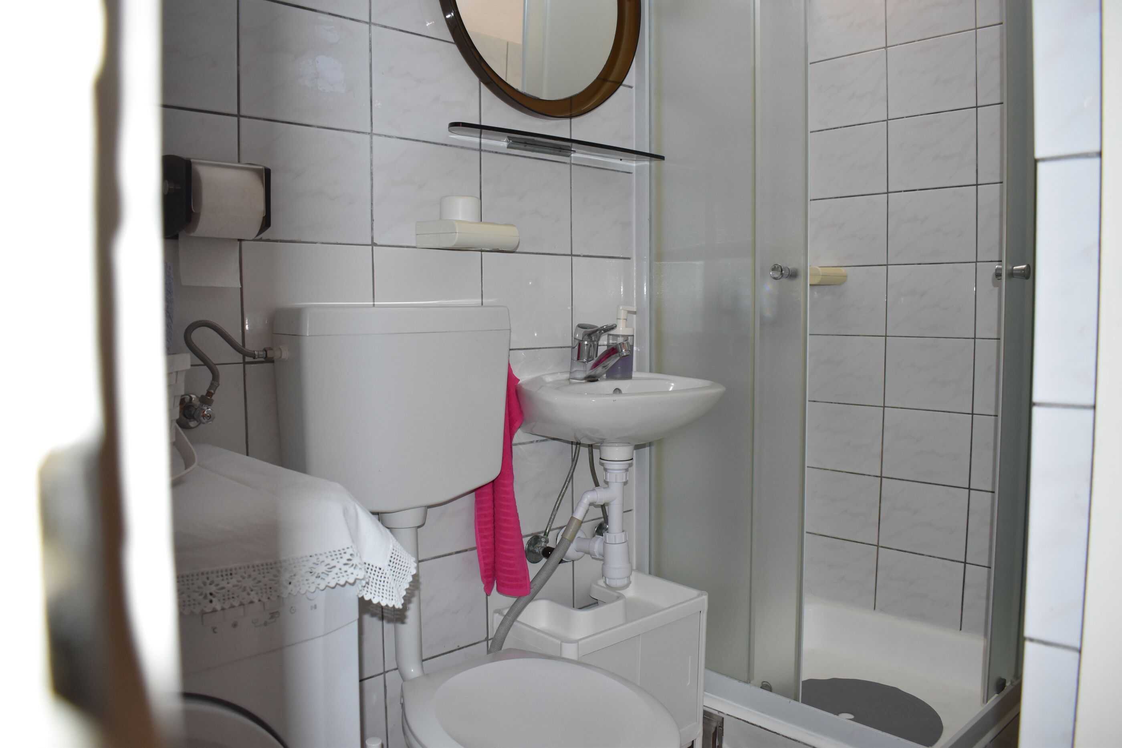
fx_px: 841
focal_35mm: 27
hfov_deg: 67.4
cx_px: 561
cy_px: 374
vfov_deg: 47.9
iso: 800
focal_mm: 18
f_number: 4.5
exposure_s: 1/80
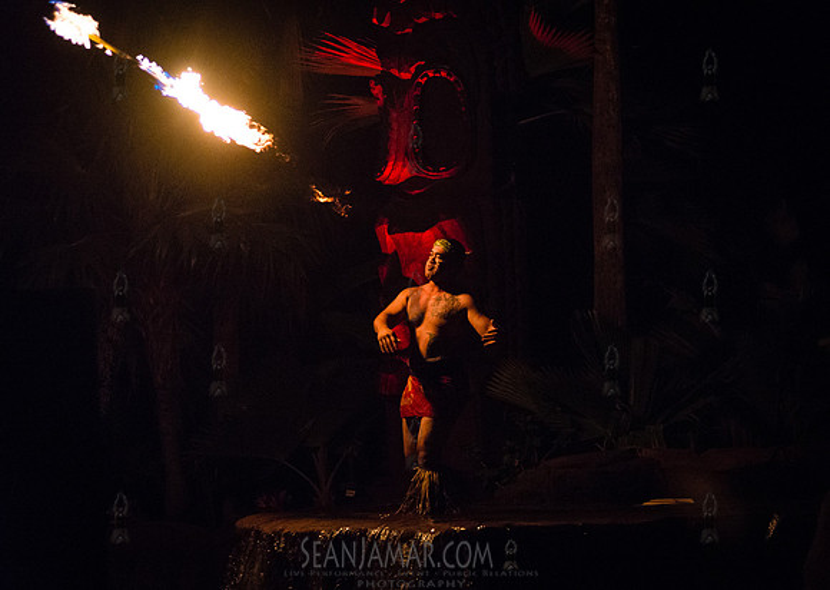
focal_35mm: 164
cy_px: 319
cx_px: 478
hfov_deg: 12.3
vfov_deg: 8.8
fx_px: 3850
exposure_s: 1/500
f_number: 2.8
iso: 4000
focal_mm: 145
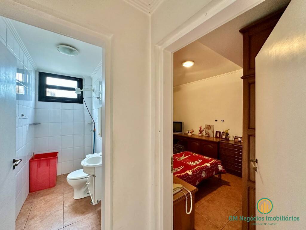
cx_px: 153
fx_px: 124
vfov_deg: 85.7
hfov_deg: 102.1
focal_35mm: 14
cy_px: 115
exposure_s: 1/91
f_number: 2.2
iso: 320
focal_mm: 2.22
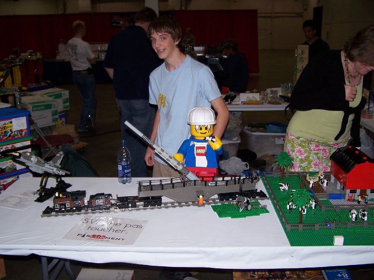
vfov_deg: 37.7
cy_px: 140
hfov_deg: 49.0
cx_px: 187
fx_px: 411
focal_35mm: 38
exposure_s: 1/60
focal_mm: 6.3
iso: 80
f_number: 2.8
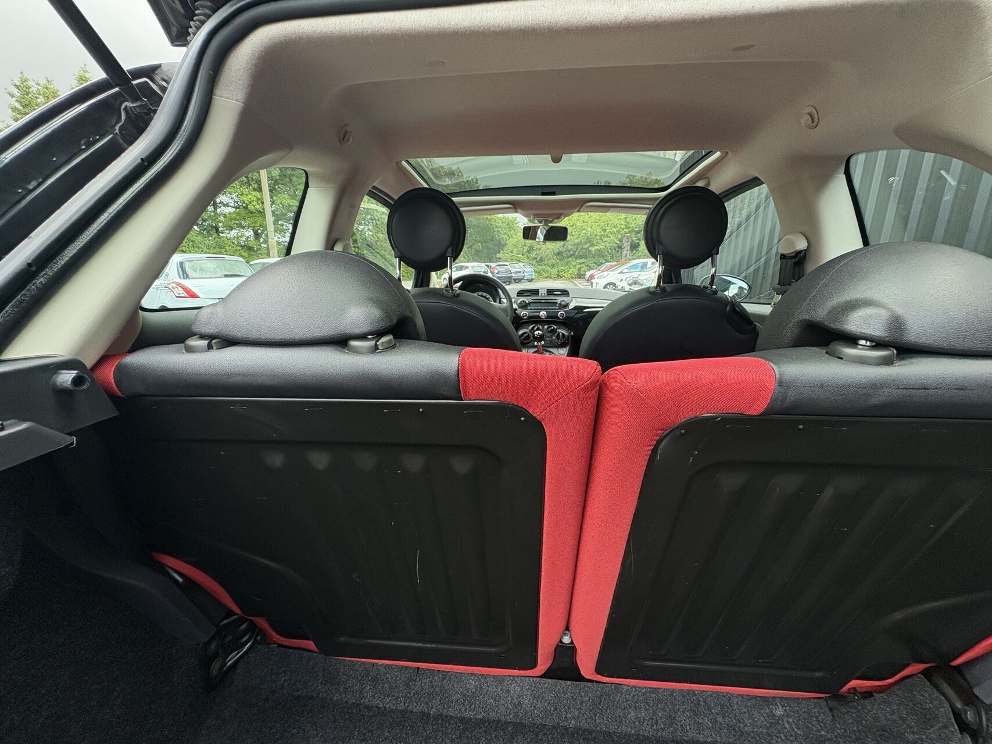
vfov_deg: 85.7
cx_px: 496
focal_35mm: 14
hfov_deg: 102.1
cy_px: 372
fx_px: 401
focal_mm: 2.22
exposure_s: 1/101
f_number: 2.2
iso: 40
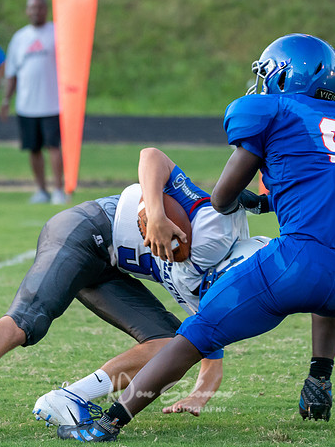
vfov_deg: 4.2
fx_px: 6042
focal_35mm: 468
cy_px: 204
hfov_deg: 3.2
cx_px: 283
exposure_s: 1/1000
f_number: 5.6
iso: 3200
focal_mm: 226
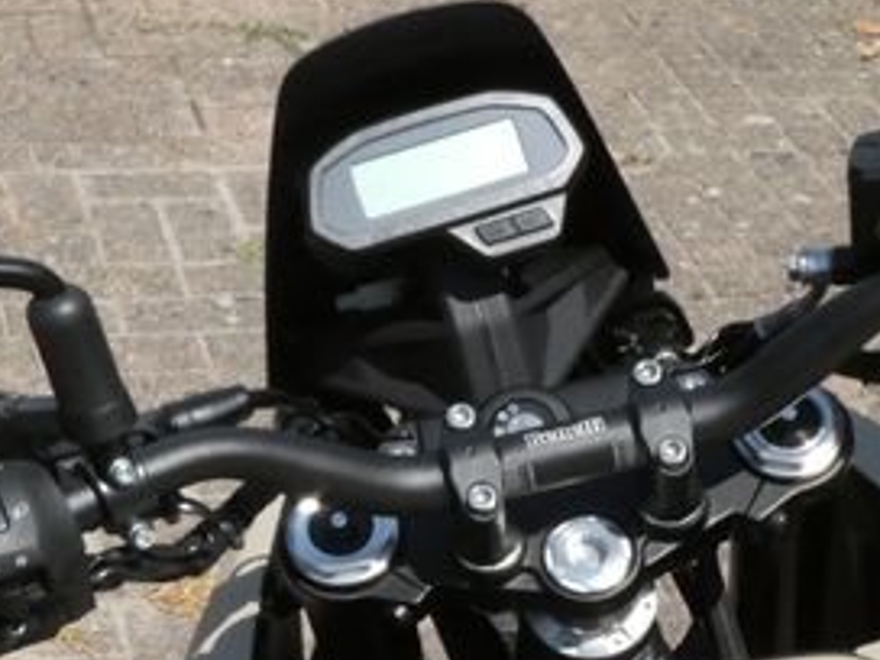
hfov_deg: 19.4
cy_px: 602
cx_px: 599
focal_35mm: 101
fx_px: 2568
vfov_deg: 14.5
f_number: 8
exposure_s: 1/2000
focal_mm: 7.8
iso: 800
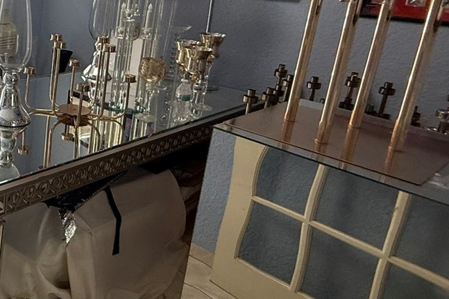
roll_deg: -0.8
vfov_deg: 35.9
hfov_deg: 41.3
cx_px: -56
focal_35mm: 36
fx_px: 449
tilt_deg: -13.2
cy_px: 68
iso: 125
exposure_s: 1/120
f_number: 2.2
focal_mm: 2.22
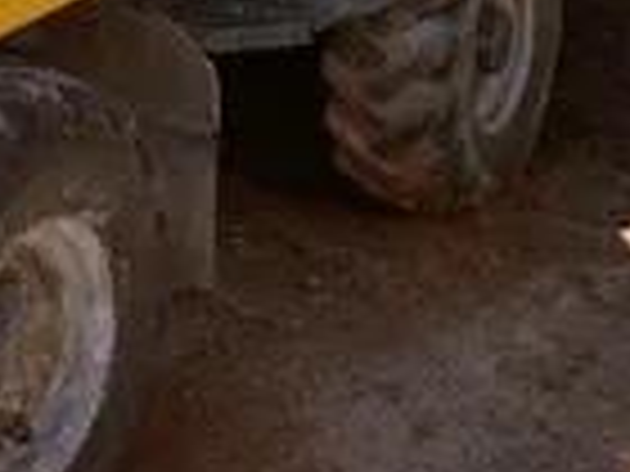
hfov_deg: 18.1
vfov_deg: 13.7
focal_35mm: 102
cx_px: -176
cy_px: -227
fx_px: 1856
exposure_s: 1/1001
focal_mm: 4.25
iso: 25
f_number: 1.8
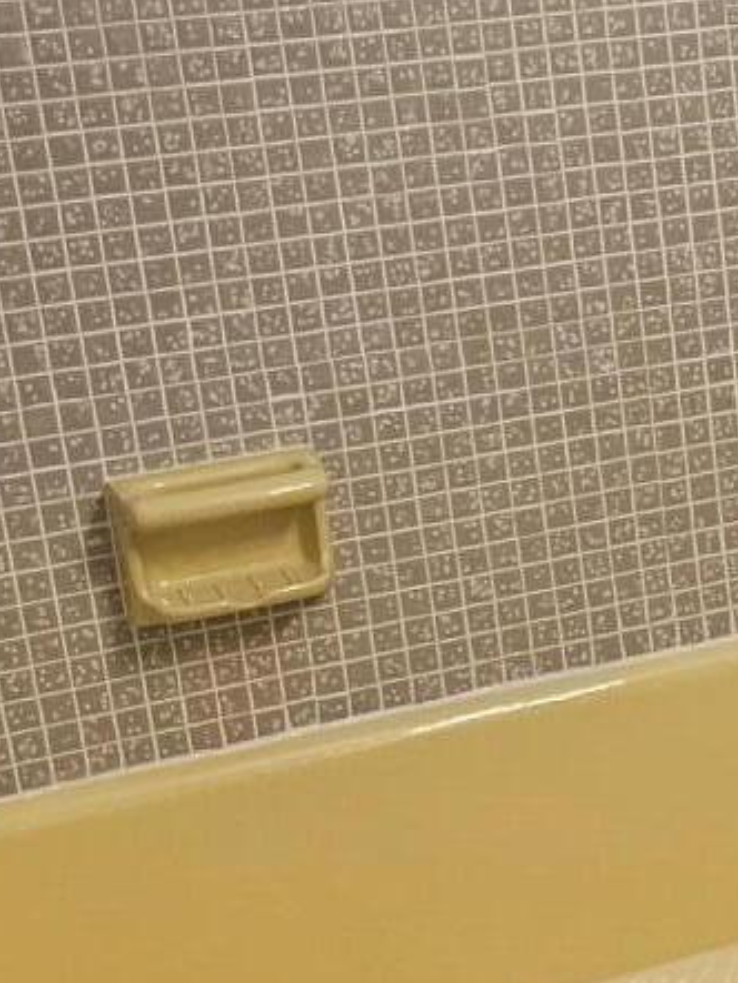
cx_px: 1458
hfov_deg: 12.6
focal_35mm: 104
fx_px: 2953
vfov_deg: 18.9
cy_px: 527
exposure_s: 1/120
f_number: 1.8
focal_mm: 5.4
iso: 200
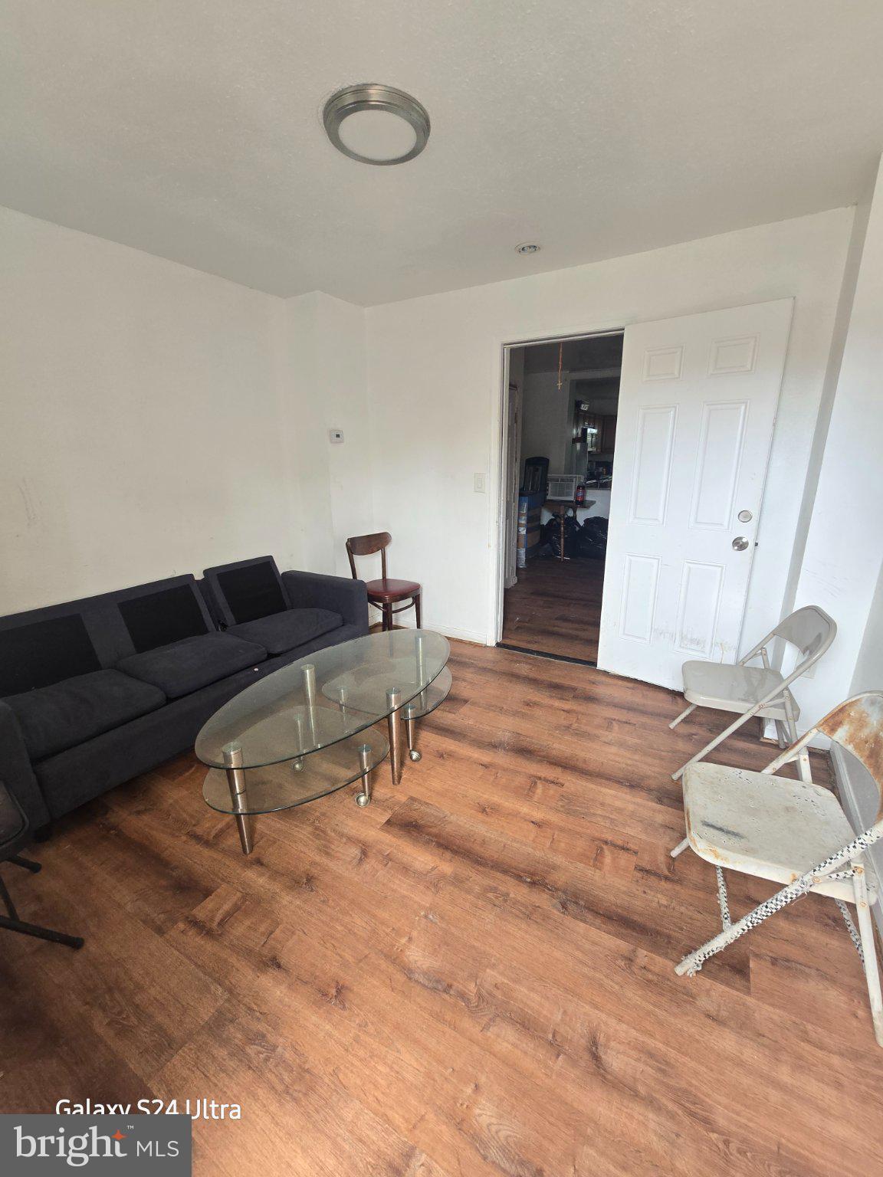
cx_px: 442
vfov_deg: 106.2
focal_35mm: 13
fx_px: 442
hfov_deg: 89.9
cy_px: 588
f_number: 2.2
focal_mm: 2.2
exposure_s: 1/60
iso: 80
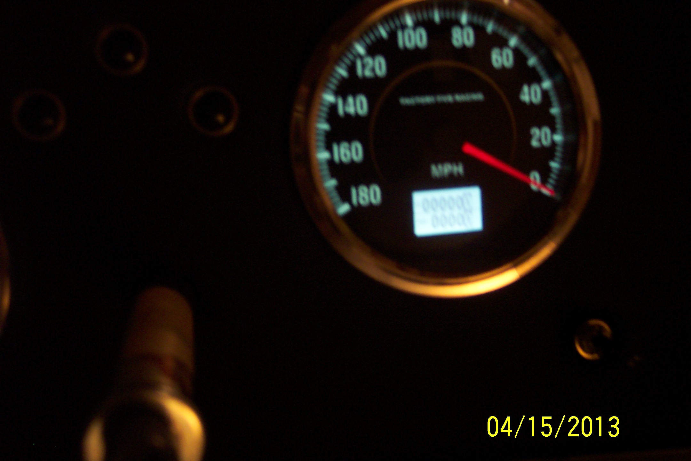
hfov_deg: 50.7
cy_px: 230
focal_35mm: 38
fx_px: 729
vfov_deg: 35.1
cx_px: 346
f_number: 2.8
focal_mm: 8
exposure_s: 1/8
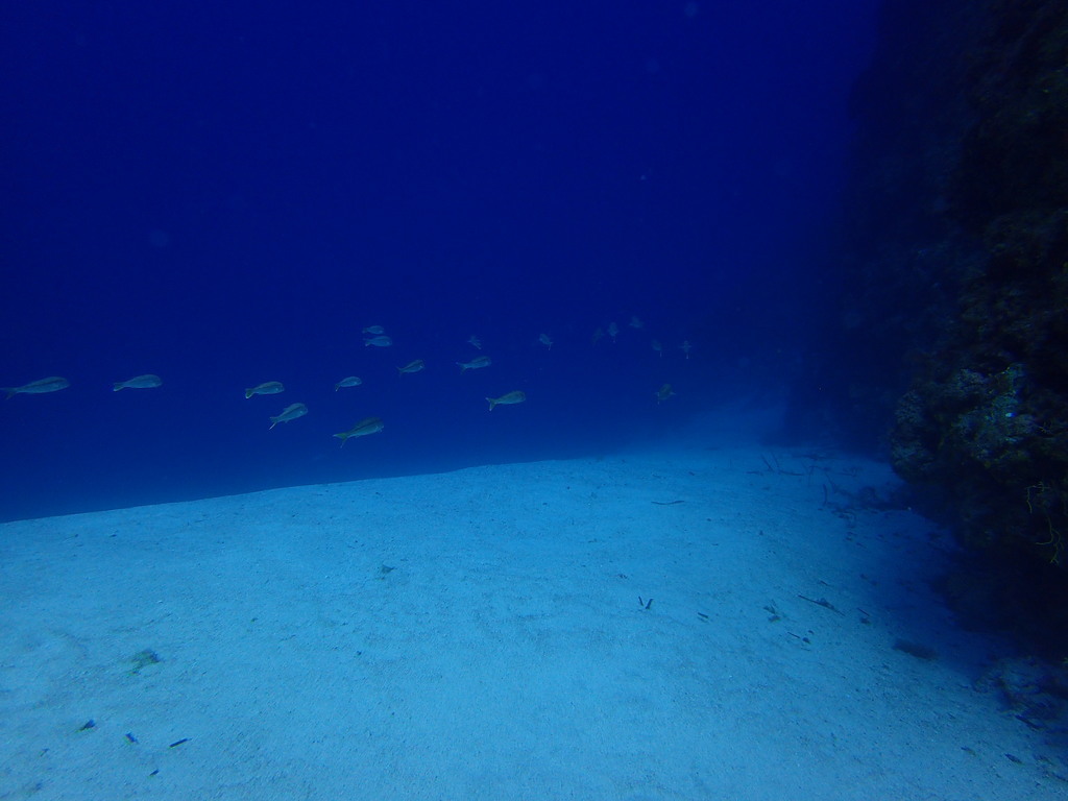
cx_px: 534
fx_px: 771
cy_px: 400
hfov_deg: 69.4
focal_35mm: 25
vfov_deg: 54.9
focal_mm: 4.5
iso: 160
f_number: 2.8
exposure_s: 1/125
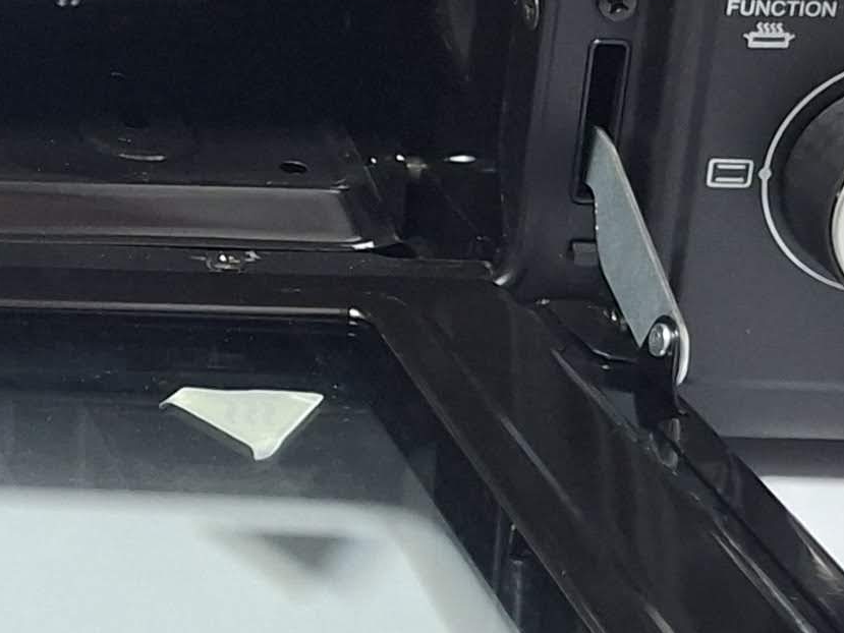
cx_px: -460
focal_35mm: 111
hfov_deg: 16.1
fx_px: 2707
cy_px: -85
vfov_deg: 13.1
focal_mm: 5.54
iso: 400
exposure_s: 1/33
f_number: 1.8
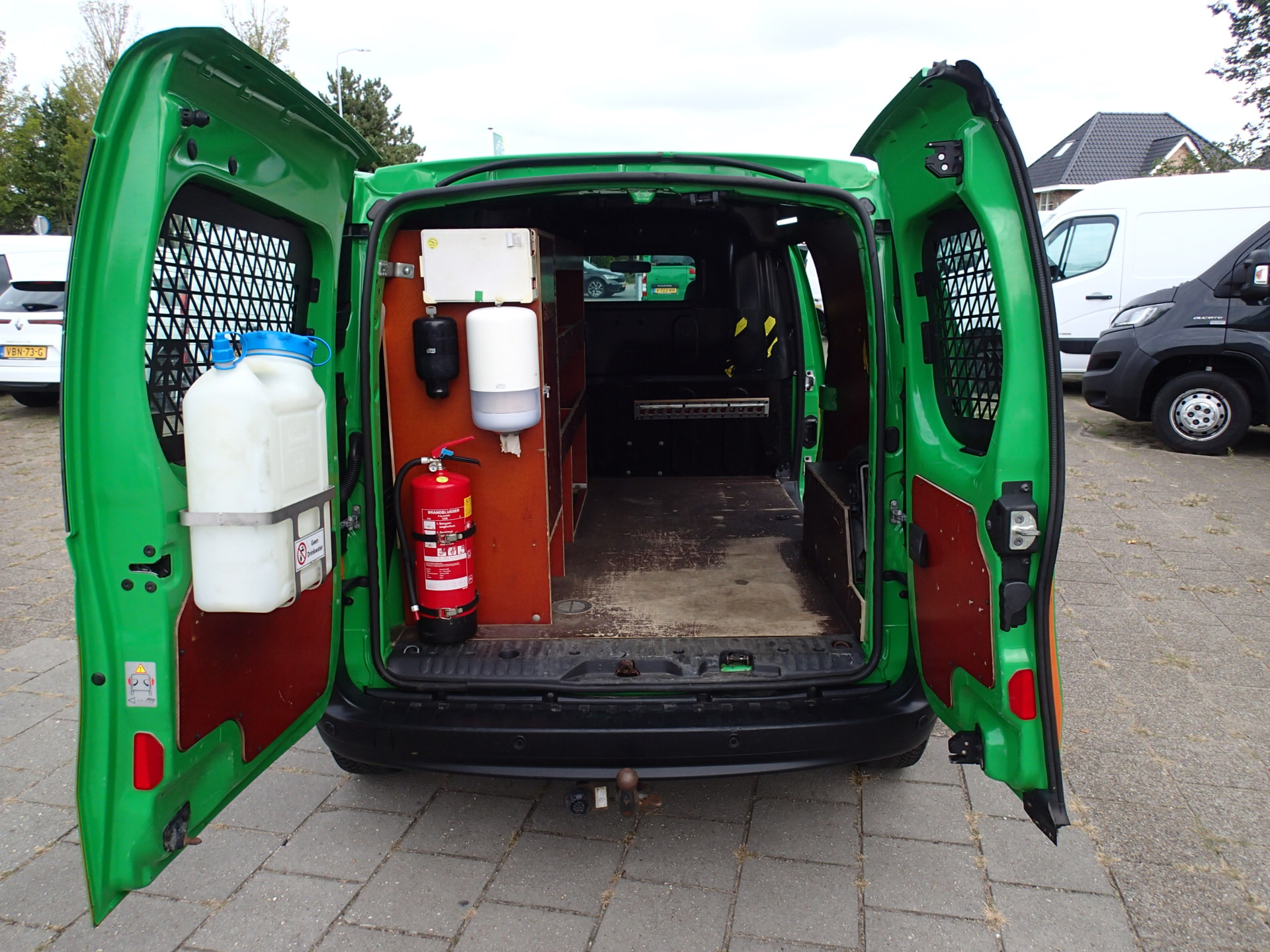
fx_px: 917
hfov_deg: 69.4
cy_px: 476
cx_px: 635
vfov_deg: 54.9
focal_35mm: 25
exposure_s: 1/500
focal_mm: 4.5
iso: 100
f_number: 2.8
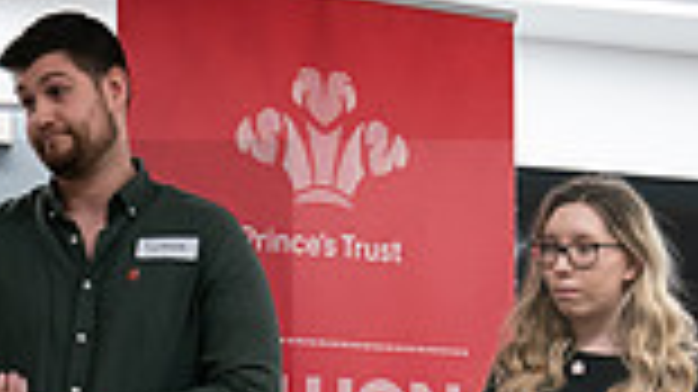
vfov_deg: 11.3
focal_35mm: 103
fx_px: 1905
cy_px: 568
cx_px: 307
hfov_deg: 20.7
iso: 1600
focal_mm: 26
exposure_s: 1/125
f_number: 4
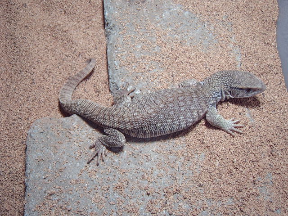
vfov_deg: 45.4
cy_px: 108
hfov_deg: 58.4
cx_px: 144
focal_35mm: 31
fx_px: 258
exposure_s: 1/42
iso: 100
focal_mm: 8.13
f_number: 2.7
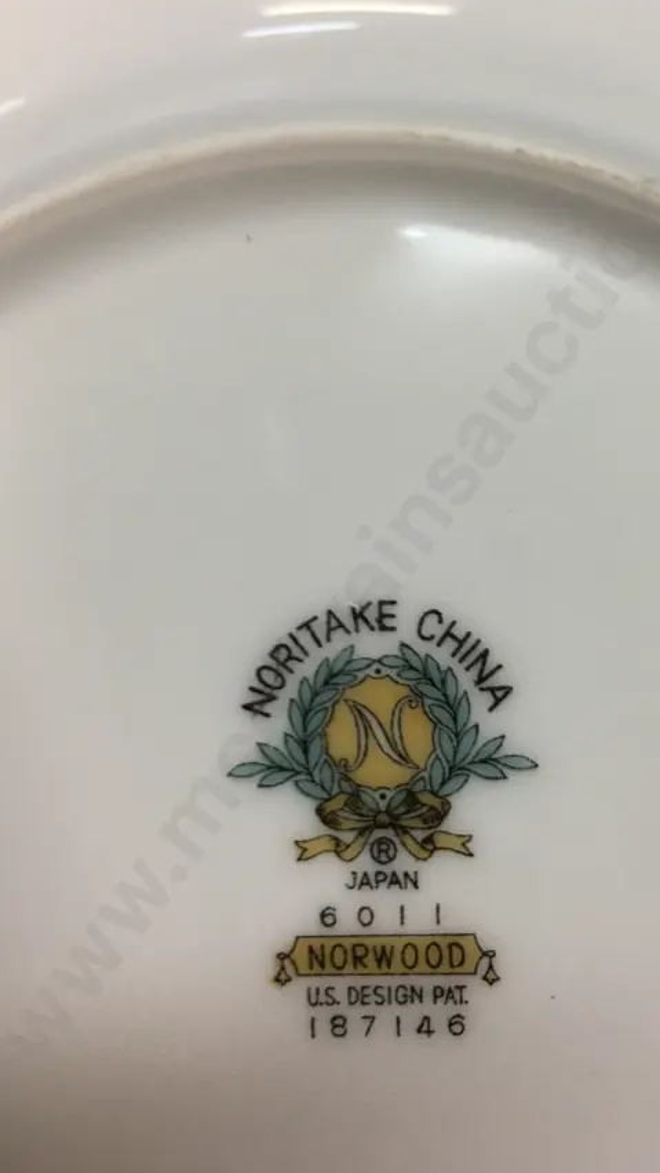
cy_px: 493
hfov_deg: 31.0
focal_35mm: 38
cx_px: 441
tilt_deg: -85.7
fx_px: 1182
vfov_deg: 52.6
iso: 32
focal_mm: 4.15
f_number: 2.2
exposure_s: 1/33
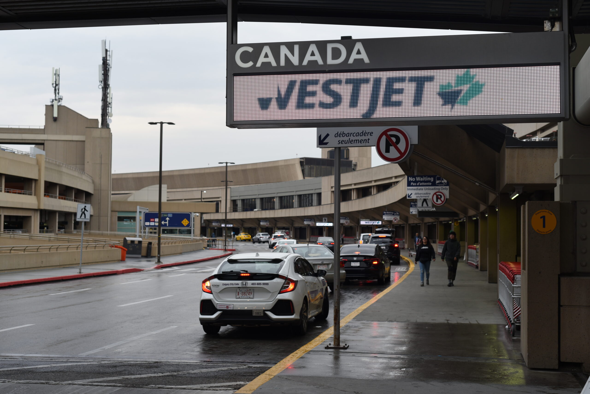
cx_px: 295
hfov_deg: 39.6
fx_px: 820
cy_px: 197
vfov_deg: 27.0
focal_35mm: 50
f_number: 5
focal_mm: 50
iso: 200
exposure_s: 1/200
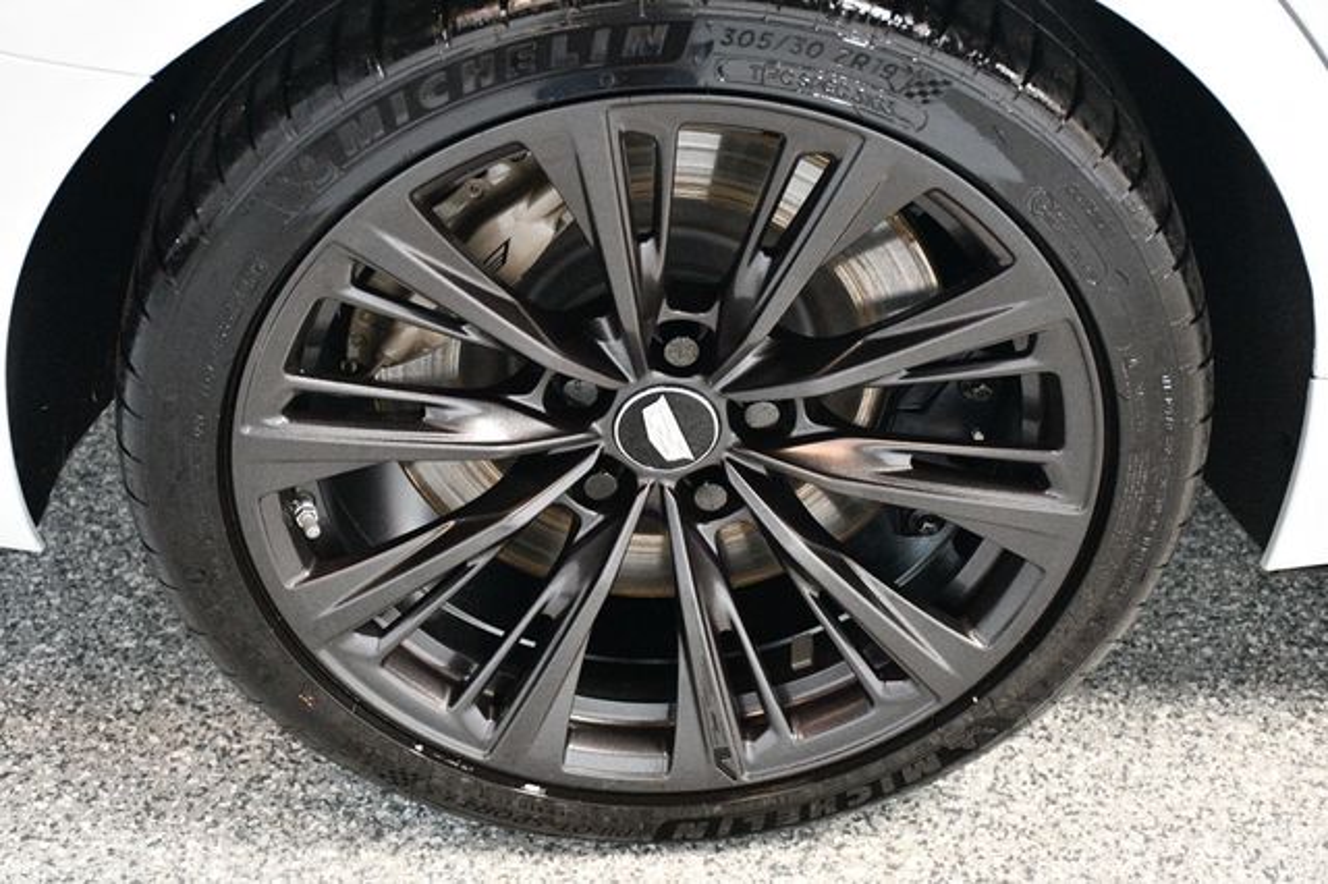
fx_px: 2323
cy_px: 442
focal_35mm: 63
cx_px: 664
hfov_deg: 31.9
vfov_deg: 21.5
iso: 7200
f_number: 4.5
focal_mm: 42
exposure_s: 1/60
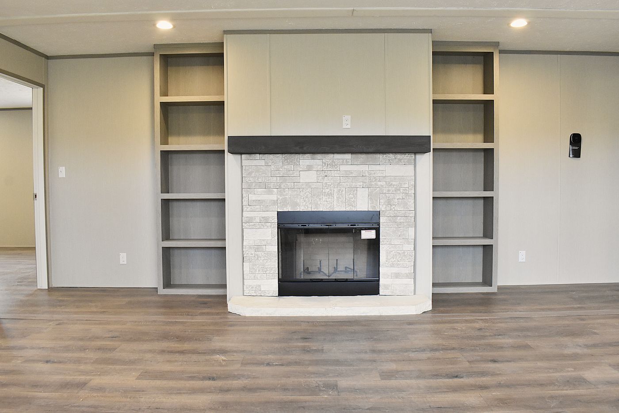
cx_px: 310
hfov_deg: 67.4
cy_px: 206
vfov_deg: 47.9
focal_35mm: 27
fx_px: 464
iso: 3200
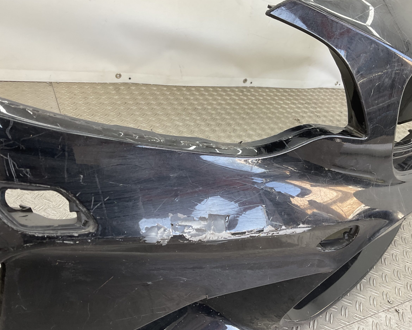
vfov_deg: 47.1
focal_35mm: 31
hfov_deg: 57.1
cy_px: 165
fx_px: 378
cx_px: 220
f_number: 1.8
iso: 32
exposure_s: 1/100
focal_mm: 3
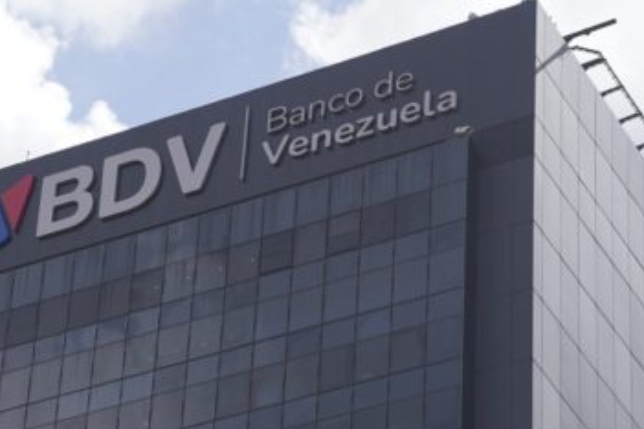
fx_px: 2969
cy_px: 337
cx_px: 185
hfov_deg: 12.4
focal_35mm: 166
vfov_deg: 8.3
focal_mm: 97
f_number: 4.5
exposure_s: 1/1000
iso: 125
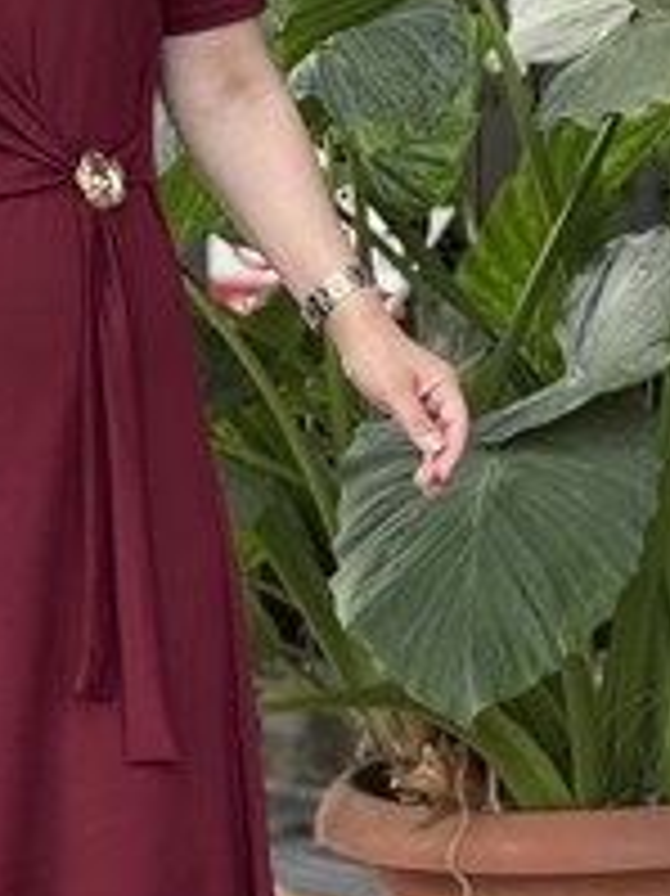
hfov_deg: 4.6
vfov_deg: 6.2
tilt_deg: -5.2
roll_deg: -0.1
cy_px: 507
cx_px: 13
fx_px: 8319
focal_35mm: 322
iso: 160
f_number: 2.8
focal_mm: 15.66
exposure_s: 1/99
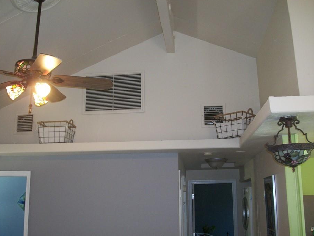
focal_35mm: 36
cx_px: 139
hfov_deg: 51.2
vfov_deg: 39.6
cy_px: 128
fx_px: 327
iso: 160
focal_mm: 5.7
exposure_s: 1/30
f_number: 2.9
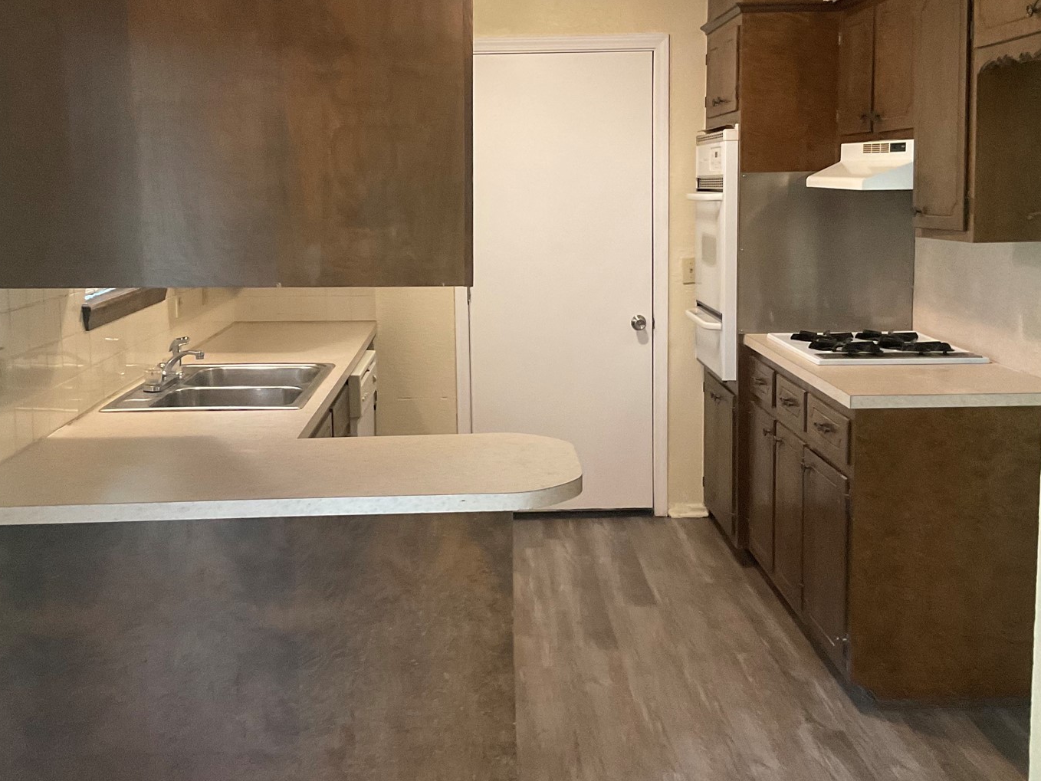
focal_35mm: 41
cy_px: 328
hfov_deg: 45.7
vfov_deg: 35.1
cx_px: 492
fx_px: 1233
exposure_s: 1/60
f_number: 1.8
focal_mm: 3
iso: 200
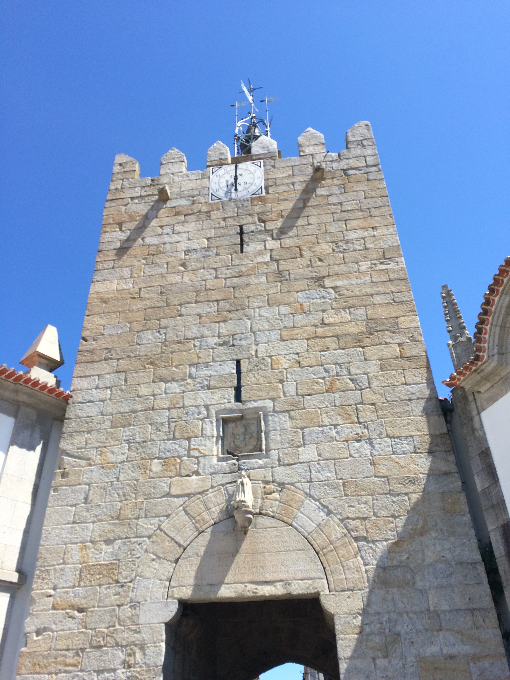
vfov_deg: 61.7
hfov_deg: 48.2
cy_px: 340
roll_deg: +1.9
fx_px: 570
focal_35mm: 29
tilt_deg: +41.7
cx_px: 255
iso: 32
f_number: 2.2
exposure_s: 1/1520
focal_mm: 4.15
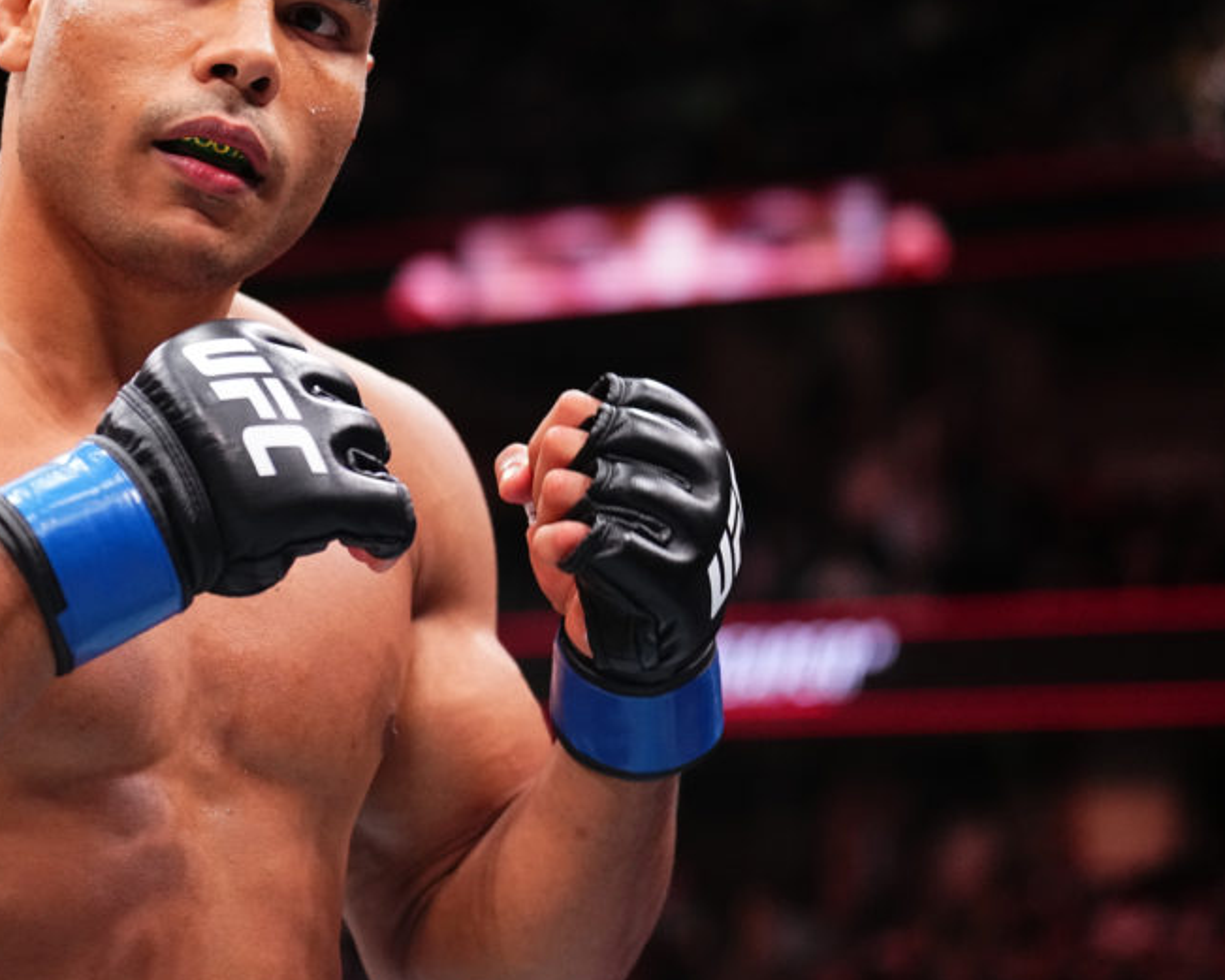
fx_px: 4170
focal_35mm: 115
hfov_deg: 16.7
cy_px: 365
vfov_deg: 13.4
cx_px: 369
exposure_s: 1/1600
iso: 3200
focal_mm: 70
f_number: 2.8
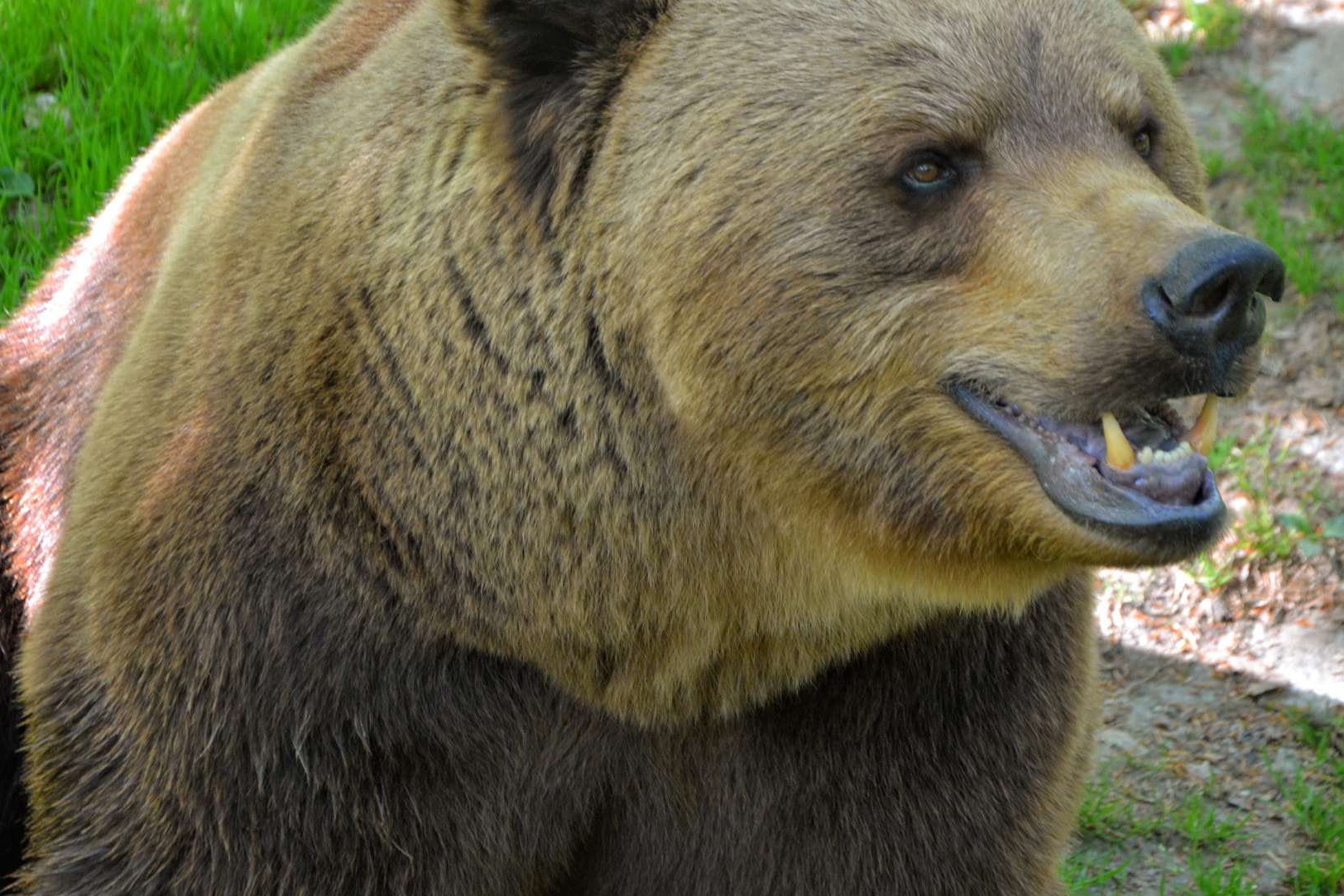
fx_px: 6496
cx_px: 641
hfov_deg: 11.8
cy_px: 352
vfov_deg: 7.9
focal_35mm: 174
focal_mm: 92
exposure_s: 1/60
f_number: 5.6
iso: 450
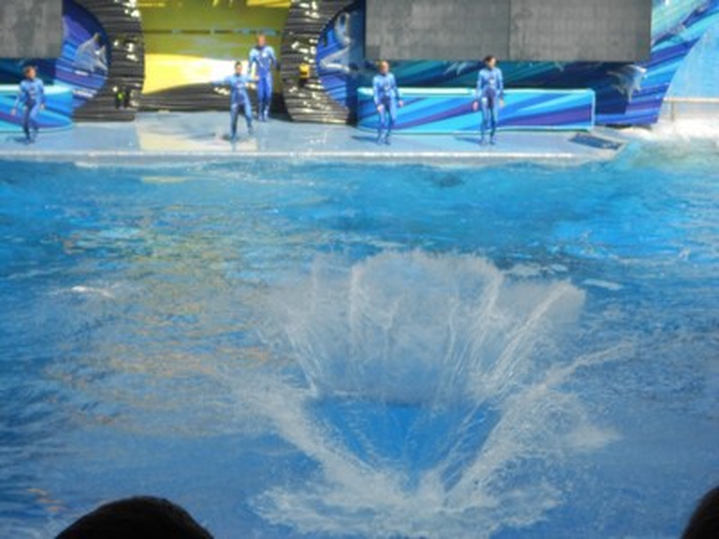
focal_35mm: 130
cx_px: 360
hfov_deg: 15.2
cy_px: 270
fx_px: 2700
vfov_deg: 11.4
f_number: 6.5
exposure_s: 1/200
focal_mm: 23
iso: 80
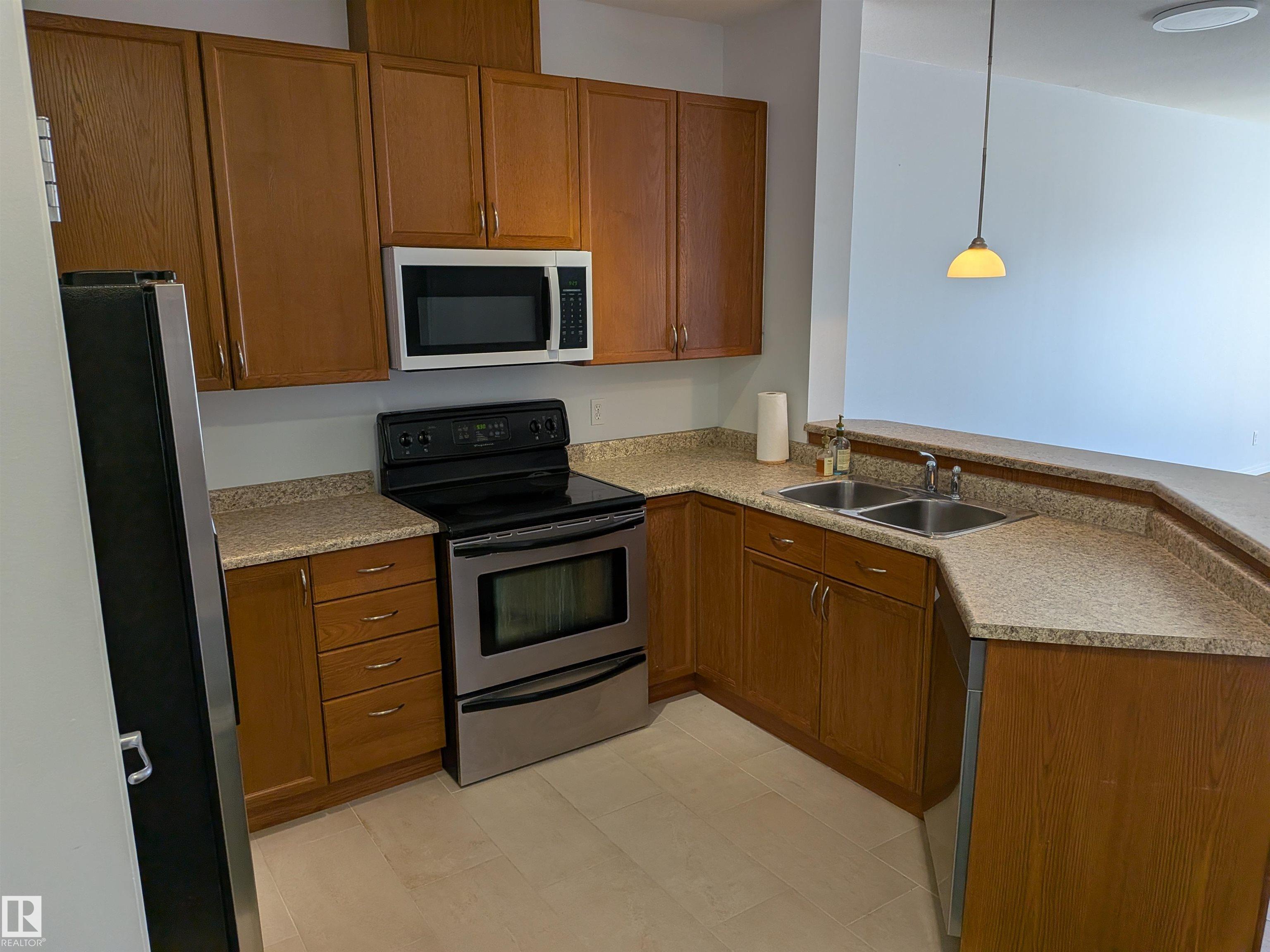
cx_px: 635
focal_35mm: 24
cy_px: 476
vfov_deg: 56.8
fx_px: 881
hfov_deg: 71.6
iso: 78
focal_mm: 4.53
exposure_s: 1/120
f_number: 1.7
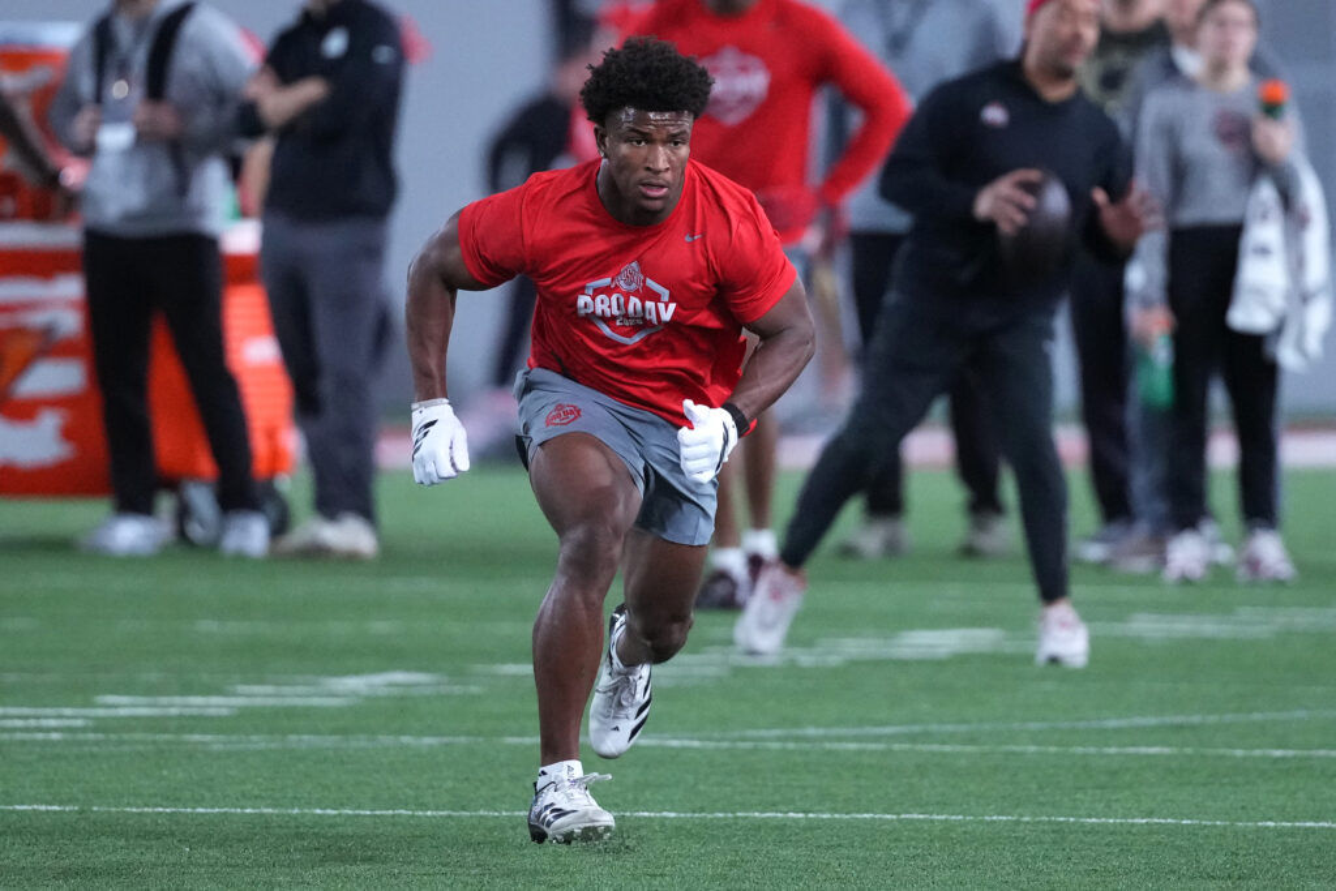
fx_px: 16701
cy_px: 446
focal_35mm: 450
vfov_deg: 3.1
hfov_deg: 4.6
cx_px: 668
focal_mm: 300
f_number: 2.8
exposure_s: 1/2000
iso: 4000
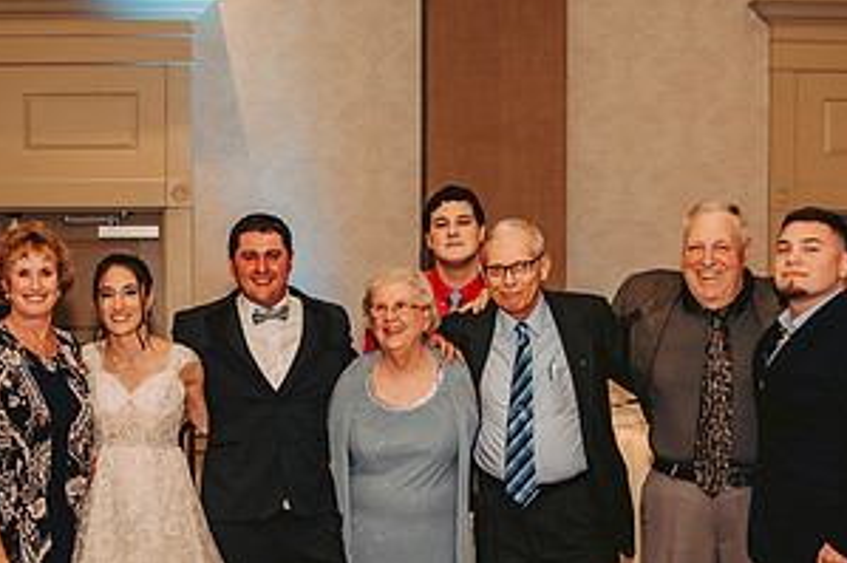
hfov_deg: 35.3
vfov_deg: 24.0
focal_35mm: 56
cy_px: 400
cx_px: 278
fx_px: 1317
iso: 500
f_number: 2.8
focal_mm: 28
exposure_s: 1/60
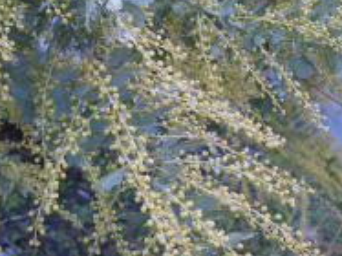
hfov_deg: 26.0
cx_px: 155
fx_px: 741
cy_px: 163
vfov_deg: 19.6
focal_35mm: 75
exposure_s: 1/80
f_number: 2.6
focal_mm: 5.8
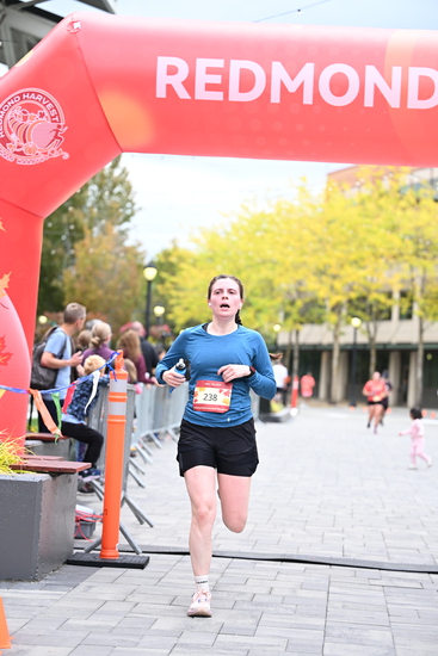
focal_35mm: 82
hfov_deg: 16.7
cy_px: 328
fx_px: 1495
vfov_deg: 24.8
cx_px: 219
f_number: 2.8
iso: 640
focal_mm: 82
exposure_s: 1/1600
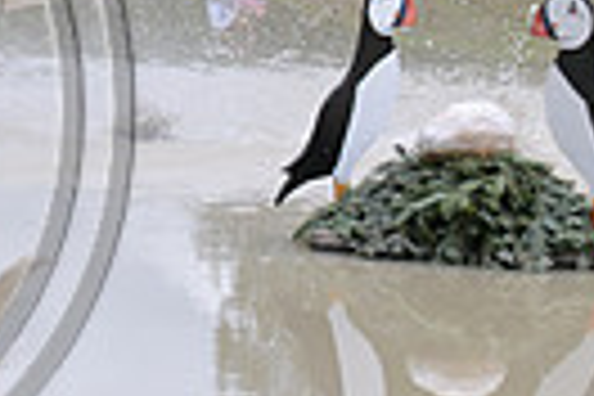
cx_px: -382
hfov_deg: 6.1
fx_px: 5445
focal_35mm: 330
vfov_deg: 4.2
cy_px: 47
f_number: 5.6
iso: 900
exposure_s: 1/1250
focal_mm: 75
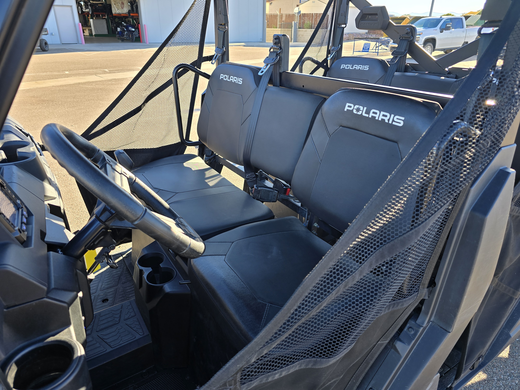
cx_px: 260
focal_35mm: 23
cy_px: 195
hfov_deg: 73.9
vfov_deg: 58.9
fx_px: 346
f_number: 1.7
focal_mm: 6.3
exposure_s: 1/180
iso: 25
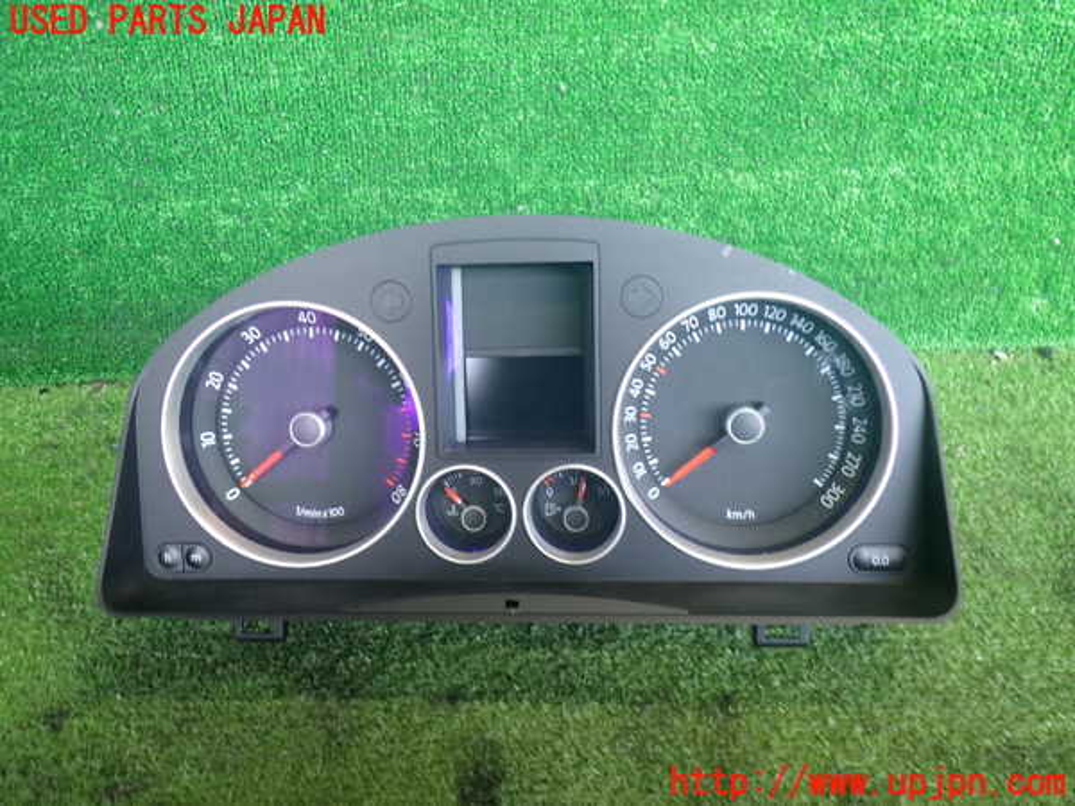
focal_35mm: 30
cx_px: 538
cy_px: 403
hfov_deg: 60.0
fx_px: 932
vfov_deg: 46.8
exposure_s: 1/30
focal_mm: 5.4
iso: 200
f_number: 2.3
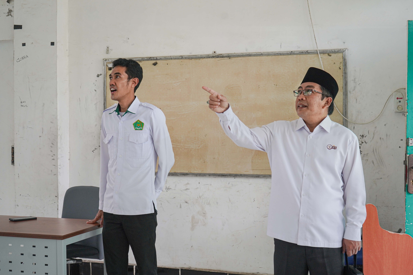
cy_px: 138
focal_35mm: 48
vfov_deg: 28.1
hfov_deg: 41.1
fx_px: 551
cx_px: 206
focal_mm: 48
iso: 640
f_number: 4.5
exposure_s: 1/160
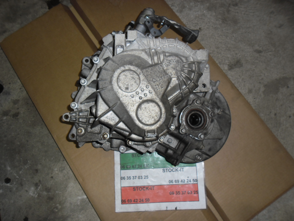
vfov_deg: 51.4
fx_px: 229
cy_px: 110
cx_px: 147
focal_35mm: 27
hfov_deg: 65.3
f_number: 3.5
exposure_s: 1/45
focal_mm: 4.9
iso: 80
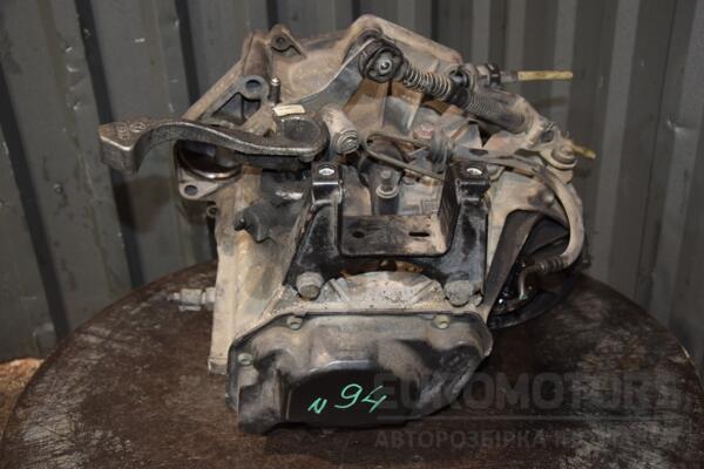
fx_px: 733
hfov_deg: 51.3
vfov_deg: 35.5
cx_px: 352
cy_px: 234
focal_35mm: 38
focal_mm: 25
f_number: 5
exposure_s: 1/60
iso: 800
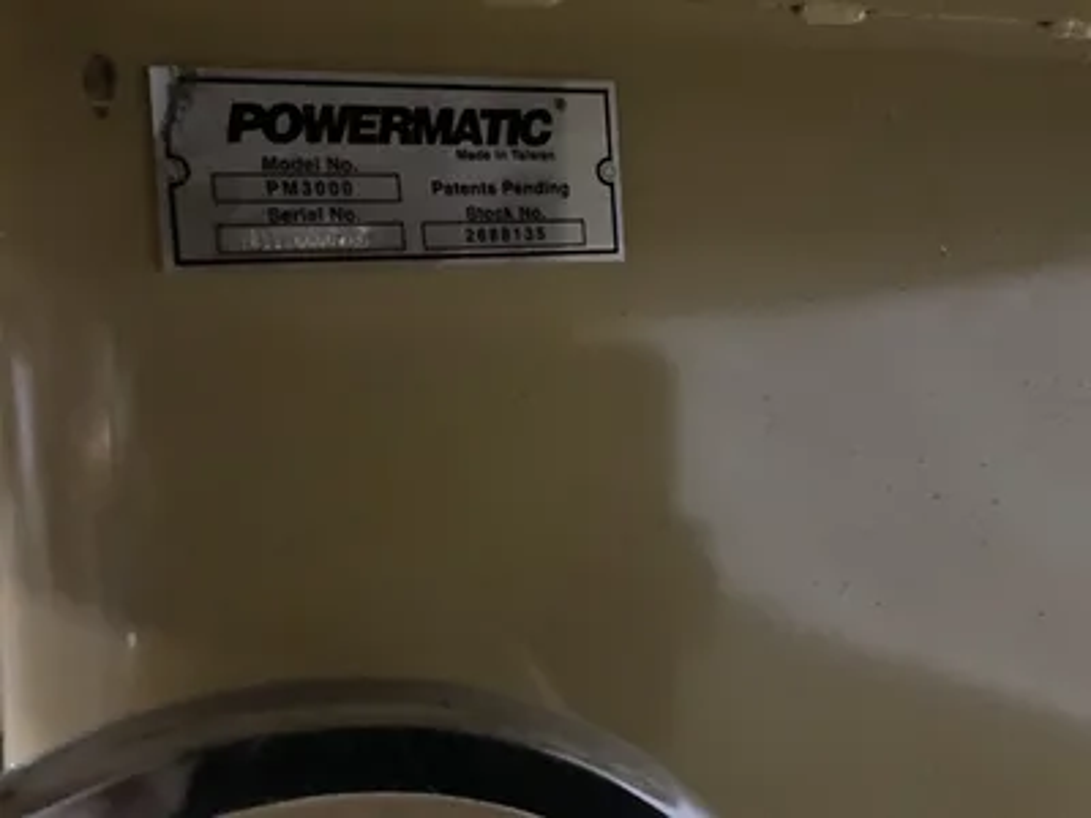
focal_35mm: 29
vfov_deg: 48.2
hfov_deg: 61.7
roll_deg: +4.2
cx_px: 546
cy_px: 409
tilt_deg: -2.8
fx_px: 914
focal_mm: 3
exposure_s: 1/15
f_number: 1.8
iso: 640
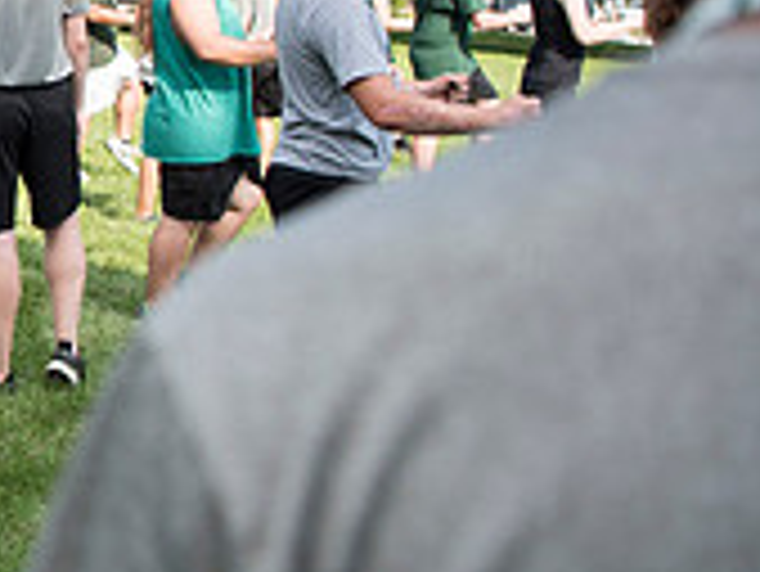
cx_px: -405
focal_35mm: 79
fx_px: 1736
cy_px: 142
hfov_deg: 20.7
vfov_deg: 18.6
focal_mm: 24
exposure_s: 1/1600
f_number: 2.8
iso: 200
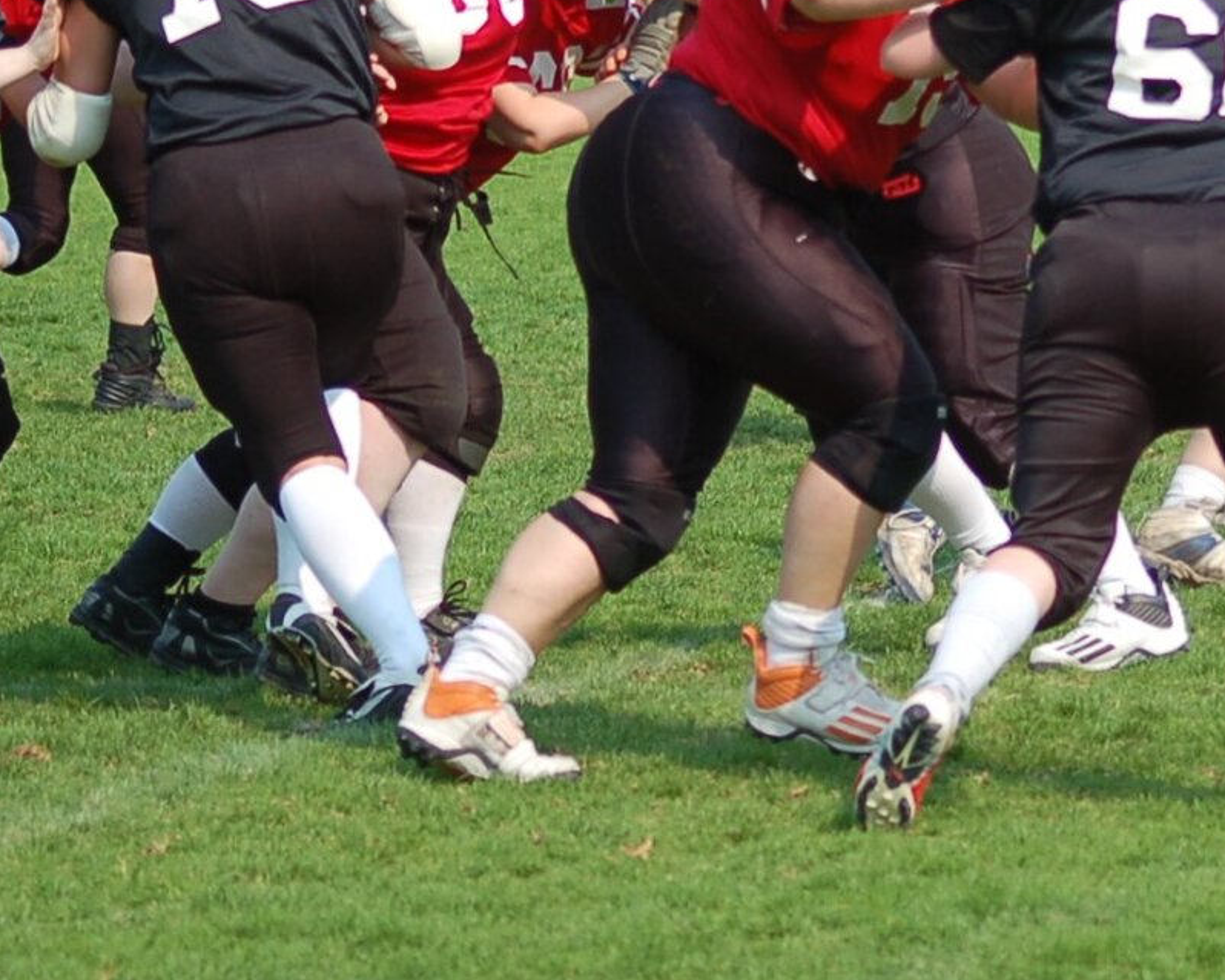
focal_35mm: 333
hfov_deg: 5.8
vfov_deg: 4.6
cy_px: 89
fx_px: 12077
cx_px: 1061
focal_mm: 86
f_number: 4
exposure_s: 1/1000
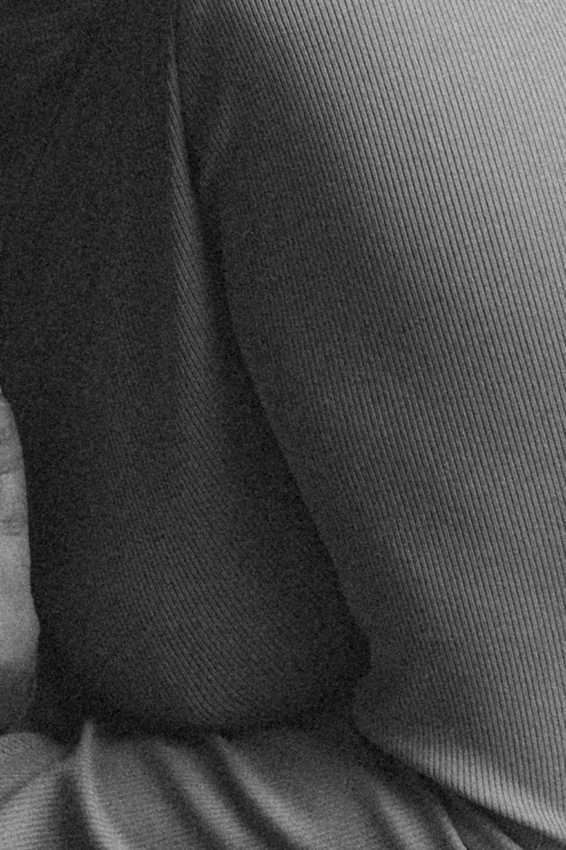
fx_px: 7220
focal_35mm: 306
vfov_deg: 6.7
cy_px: 35
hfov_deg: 4.5
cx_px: 246
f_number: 3.5
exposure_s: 1/320
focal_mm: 70
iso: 1250
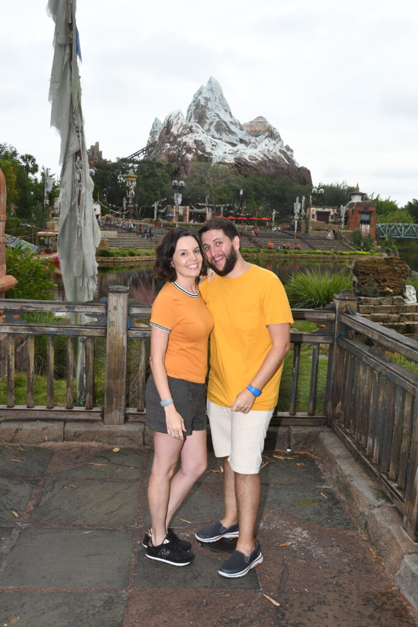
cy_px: 314
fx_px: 644
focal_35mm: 37
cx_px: 209
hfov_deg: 36.0
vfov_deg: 51.9
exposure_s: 1/200
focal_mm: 25
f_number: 7.1
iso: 400
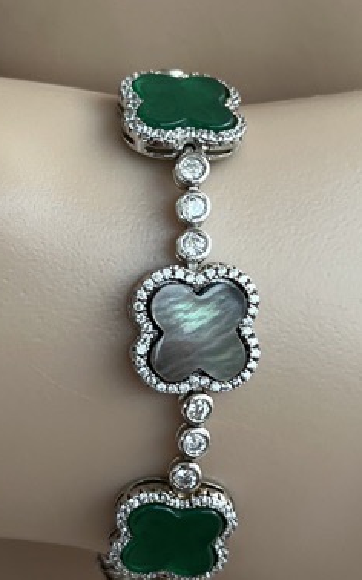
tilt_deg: -41.5
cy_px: 324
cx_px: 112
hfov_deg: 17.8
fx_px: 1153
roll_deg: +16.5
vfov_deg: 28.2
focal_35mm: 73
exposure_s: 1/60
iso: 160
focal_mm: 5.1
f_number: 1.6
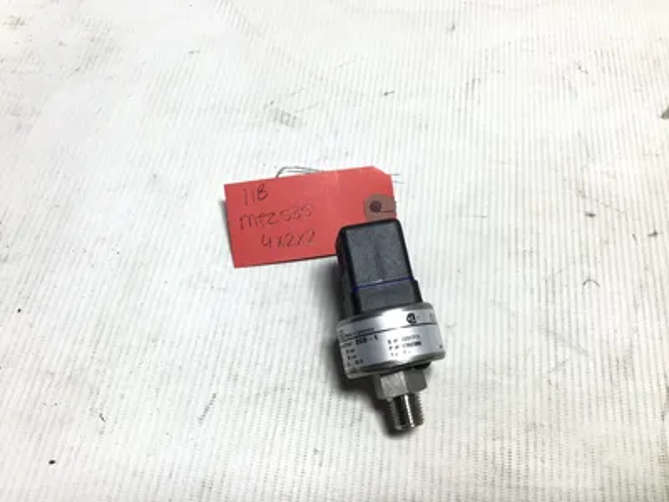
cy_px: 251
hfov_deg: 58.4
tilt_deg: -61.0
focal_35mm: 31
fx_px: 599
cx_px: 334
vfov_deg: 45.4
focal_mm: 3.3
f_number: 2.4
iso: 25
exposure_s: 1/120
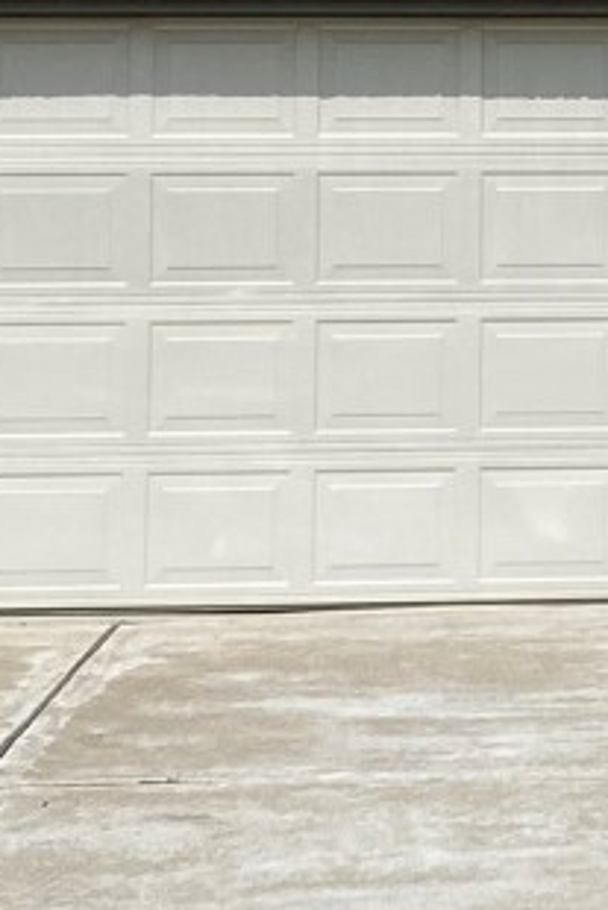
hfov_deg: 10.0
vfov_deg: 15.1
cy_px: 21
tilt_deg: +5.5
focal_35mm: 134
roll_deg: +0.2
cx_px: 802
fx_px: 3391
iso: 32
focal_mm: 4.25
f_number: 1.8
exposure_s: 1/6757
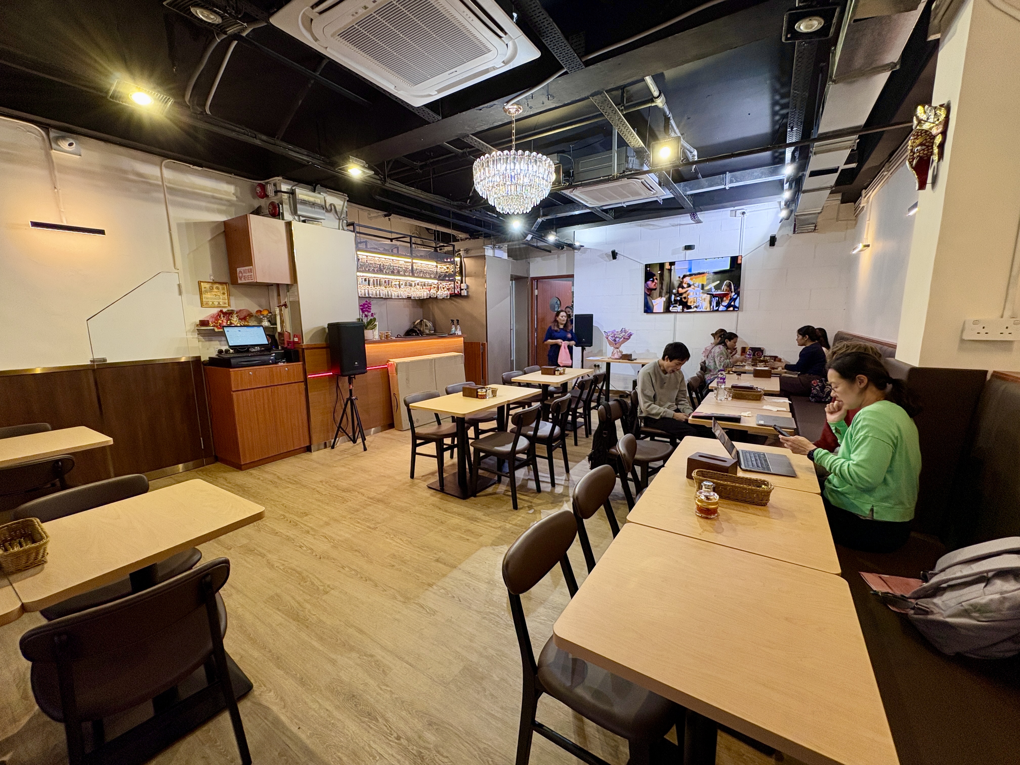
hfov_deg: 102.1
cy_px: 382
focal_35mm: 14
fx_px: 413
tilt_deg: -8.5
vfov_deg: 85.7
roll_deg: +1.3
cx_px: 510
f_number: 2.2
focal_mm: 2.22
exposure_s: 1/100
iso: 250
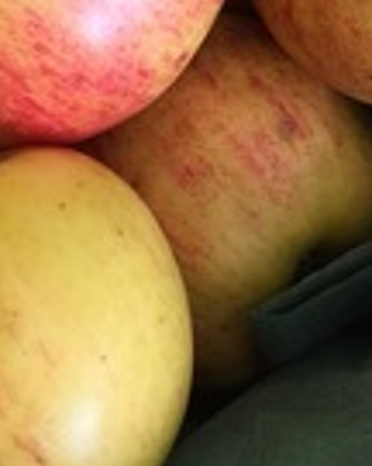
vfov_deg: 16.1
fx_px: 1473
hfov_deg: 14.3
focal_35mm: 107
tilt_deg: -55.8
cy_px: -280
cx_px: 45
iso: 32
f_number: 2.2
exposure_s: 1/40
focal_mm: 4.15
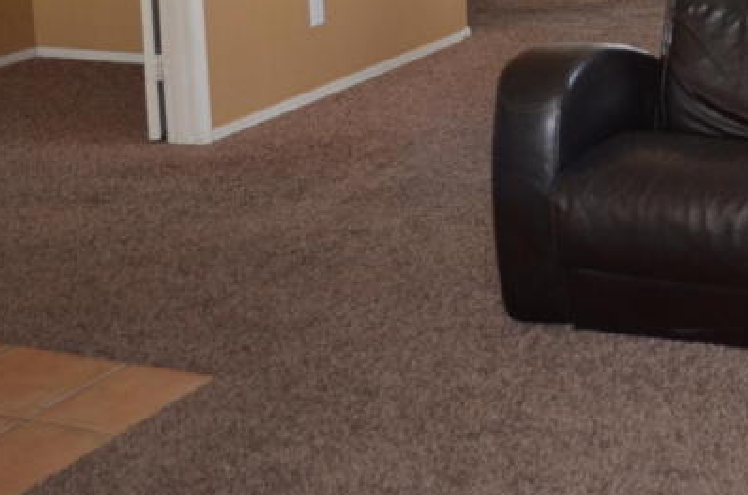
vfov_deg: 16.3
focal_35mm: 79
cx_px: 766
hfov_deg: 24.4
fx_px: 1638
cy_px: -142
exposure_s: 1/60
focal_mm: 18
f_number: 3.5
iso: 720
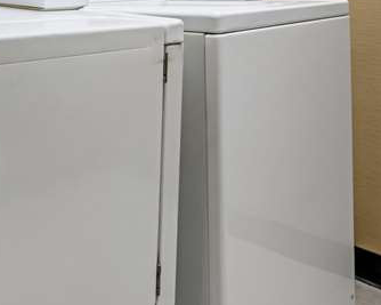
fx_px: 519
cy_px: -47
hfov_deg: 38.8
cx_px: 74
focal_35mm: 46
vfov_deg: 28.9
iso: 250
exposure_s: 1/8
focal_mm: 16
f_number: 11
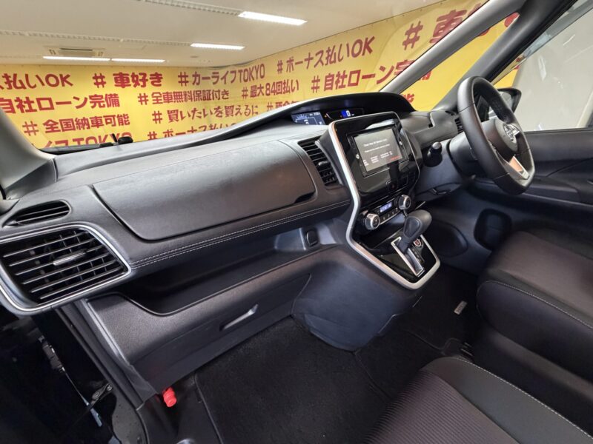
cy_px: 222
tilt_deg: -27.4
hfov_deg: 102.1
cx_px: 296
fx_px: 240
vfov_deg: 85.7
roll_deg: +3.7
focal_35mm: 14
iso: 500
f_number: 2.2
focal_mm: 2.22
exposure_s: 1/50
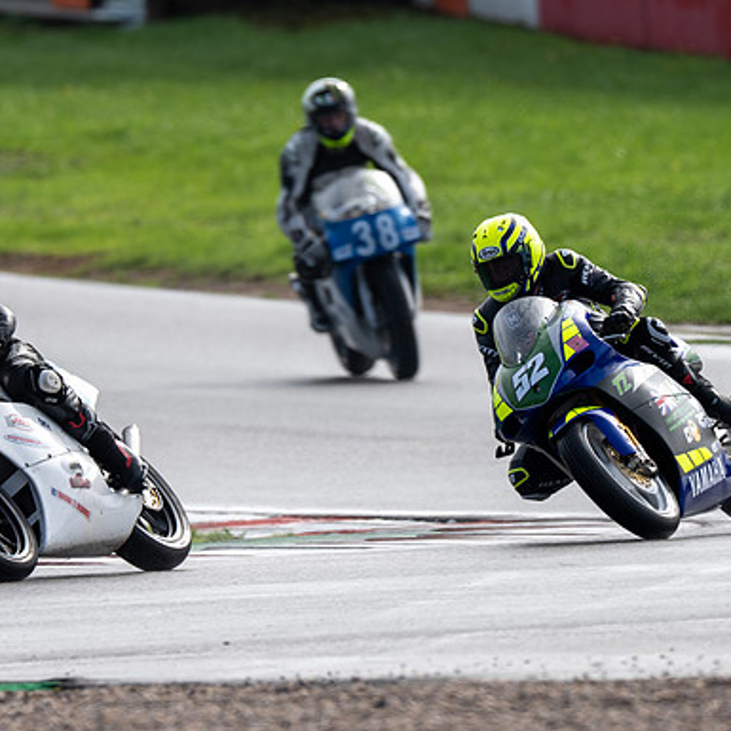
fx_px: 35957
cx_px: 567
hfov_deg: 1.2
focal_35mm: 1505
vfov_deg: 1.2
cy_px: 300
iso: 80
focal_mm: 600
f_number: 5
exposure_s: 1/500
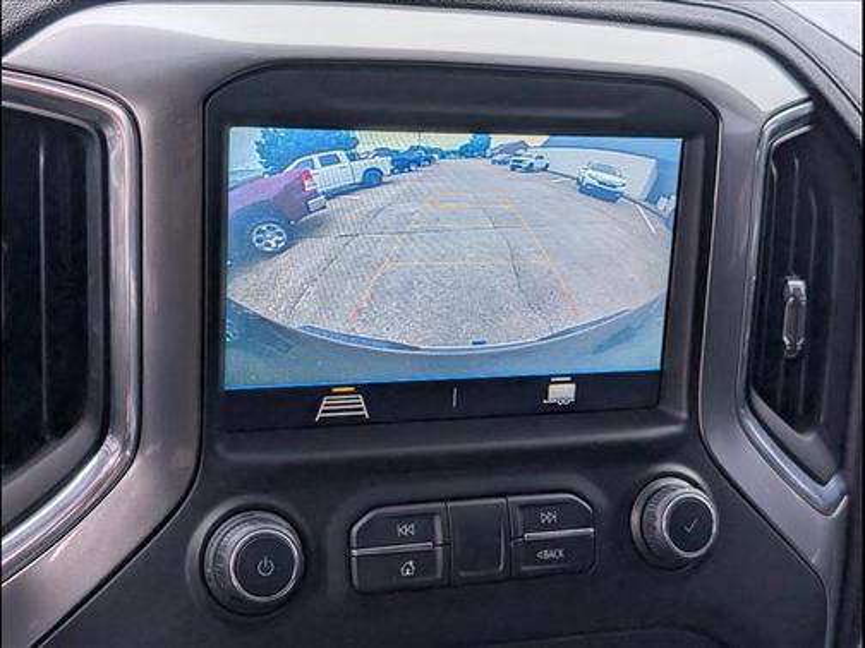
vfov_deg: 29.7
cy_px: 324
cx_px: 432
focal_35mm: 49
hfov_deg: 38.9
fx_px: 1224
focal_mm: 6.9
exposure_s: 1/526
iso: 147
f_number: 1.68
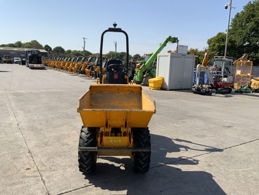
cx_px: 130
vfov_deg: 48.2
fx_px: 217
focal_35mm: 29
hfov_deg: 61.7
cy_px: 98
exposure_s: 1/2141
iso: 16
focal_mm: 3
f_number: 1.8
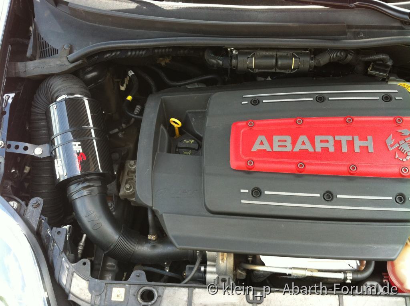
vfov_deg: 40.6
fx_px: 414
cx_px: 205
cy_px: 153
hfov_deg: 52.7
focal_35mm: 35
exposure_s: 1/120
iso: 100
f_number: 2.8
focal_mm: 3.85
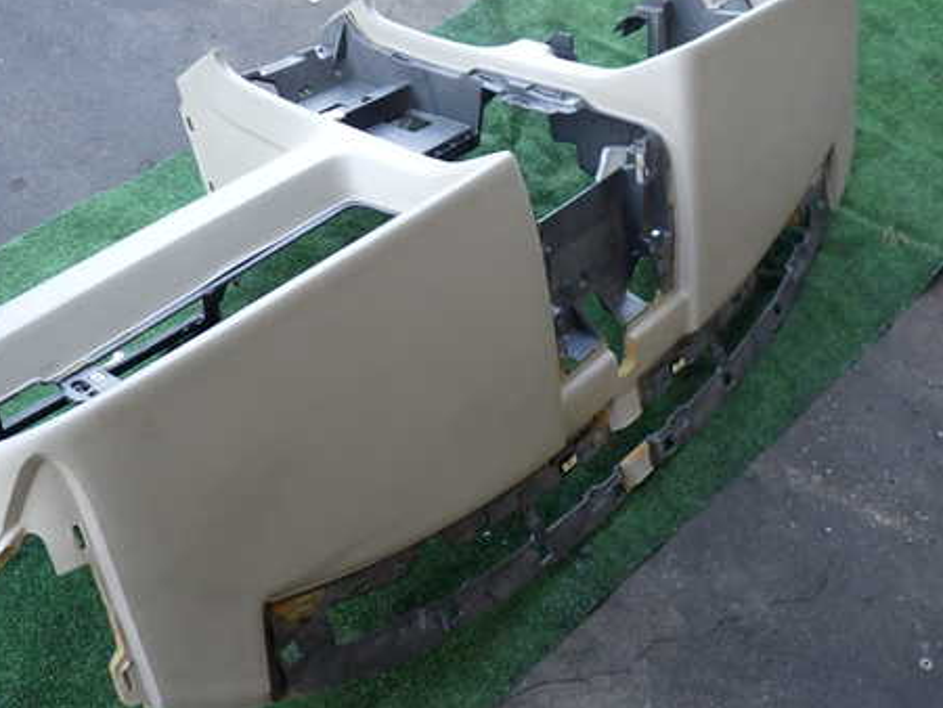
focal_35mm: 40
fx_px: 1090
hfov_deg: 46.2
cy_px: 346
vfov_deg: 36.0
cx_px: 333
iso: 200
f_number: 2.3
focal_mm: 5.4
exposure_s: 1/125
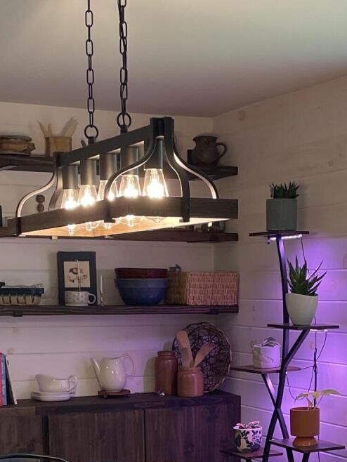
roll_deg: +1.1
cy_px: 488
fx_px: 1055
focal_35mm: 79
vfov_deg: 23.4
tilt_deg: -9.0
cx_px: 207
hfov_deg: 18.7
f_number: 1.6
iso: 125
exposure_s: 1/120
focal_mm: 4.2
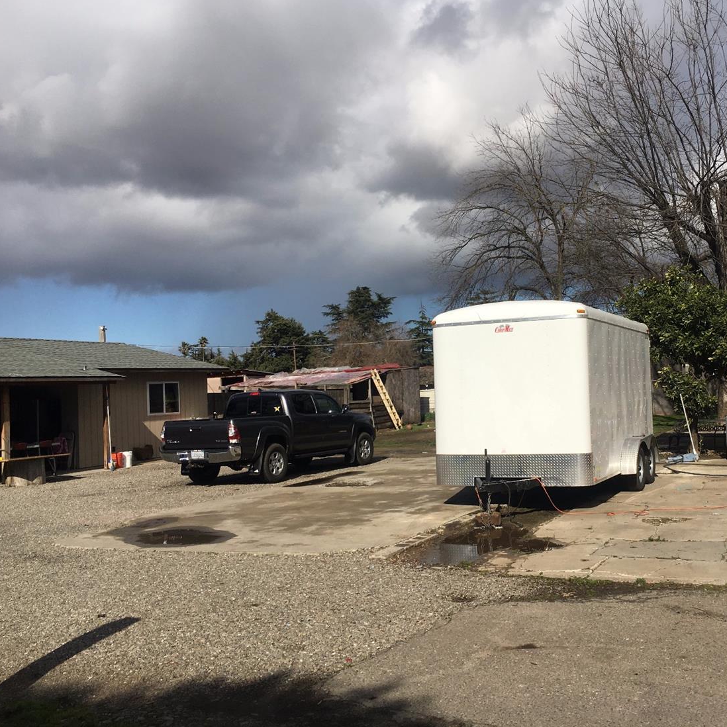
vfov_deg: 47.2
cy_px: 359
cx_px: 468
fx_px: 832
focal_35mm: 35
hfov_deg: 46.7
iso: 25
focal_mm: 4.15
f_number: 2.2
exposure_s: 1/3077
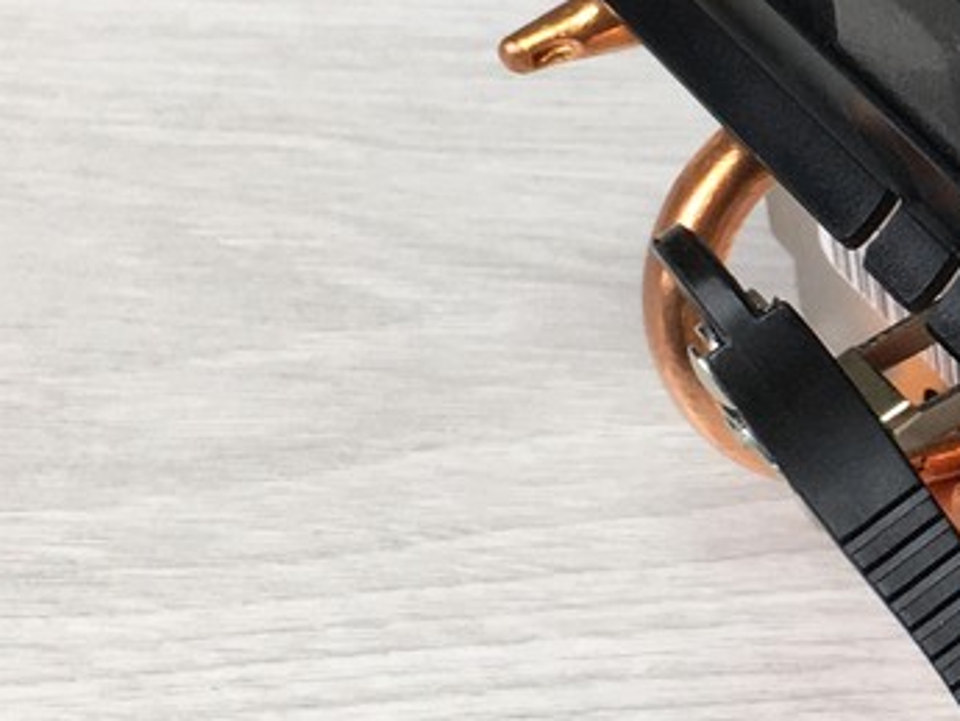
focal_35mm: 121
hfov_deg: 15.2
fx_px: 3357
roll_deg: +2.7
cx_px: 1400
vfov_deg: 12.2
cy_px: 181
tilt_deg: -44.0
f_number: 2.2
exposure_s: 1/100
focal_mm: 4.15
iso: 40
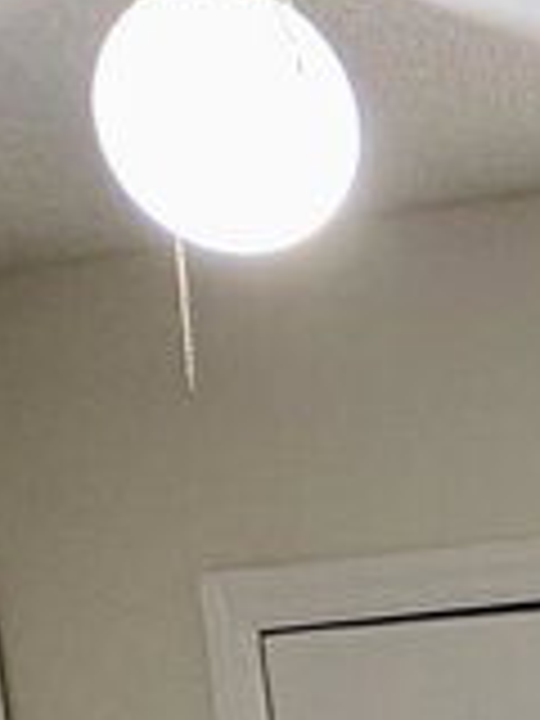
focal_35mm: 195
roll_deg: +2.1
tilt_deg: -13.1
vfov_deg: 8.6
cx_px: 1688
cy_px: 2061
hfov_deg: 6.8
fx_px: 4056
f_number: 1.8
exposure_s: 1/60
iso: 100
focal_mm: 4.25
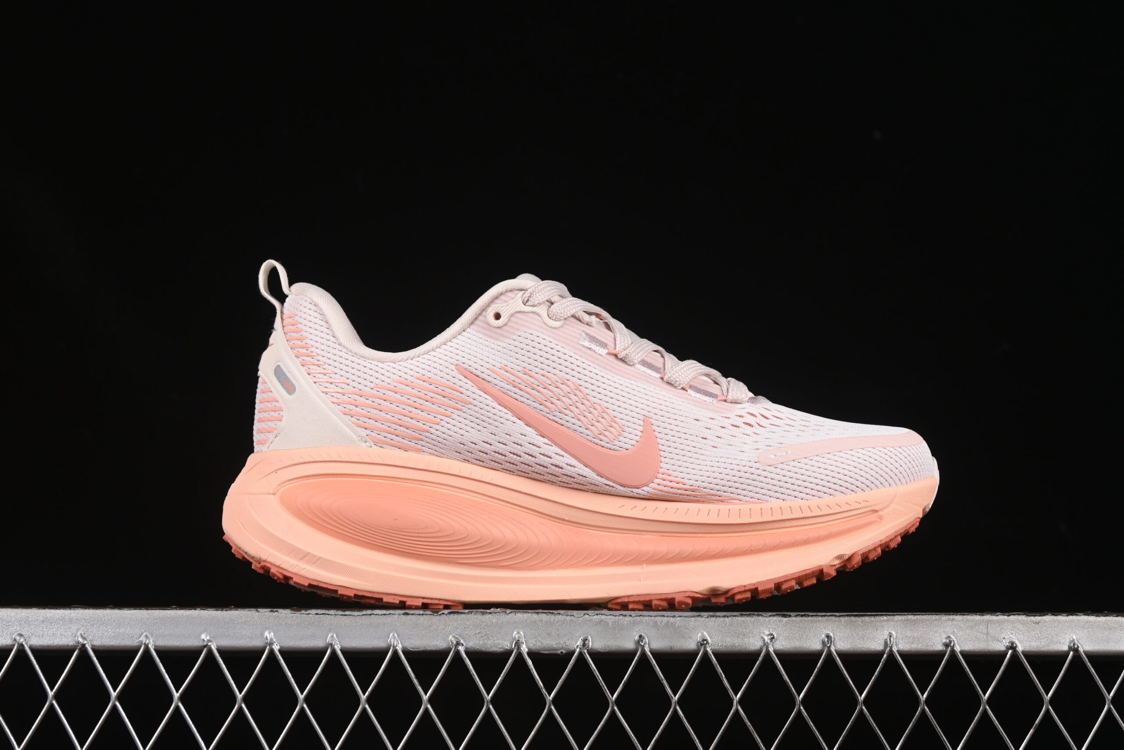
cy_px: 375
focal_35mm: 75
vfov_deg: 18.2
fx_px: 2342
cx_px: 562
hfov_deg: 27.0
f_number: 8
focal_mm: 50
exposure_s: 1/80
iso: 160
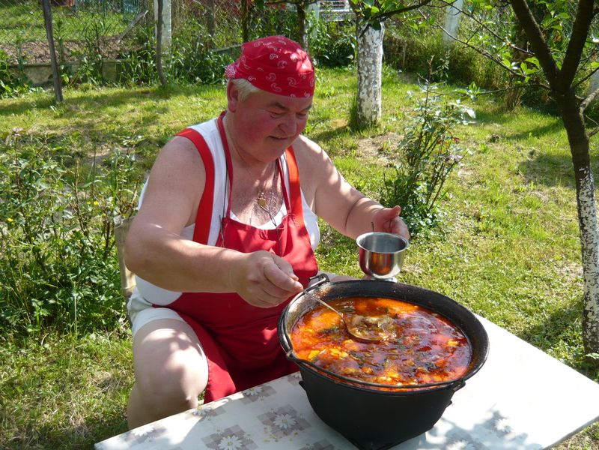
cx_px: 300
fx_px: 640
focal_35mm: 37
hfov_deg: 50.1
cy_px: 225
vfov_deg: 38.7
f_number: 2.8
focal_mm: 5.5
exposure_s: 1/500
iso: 100
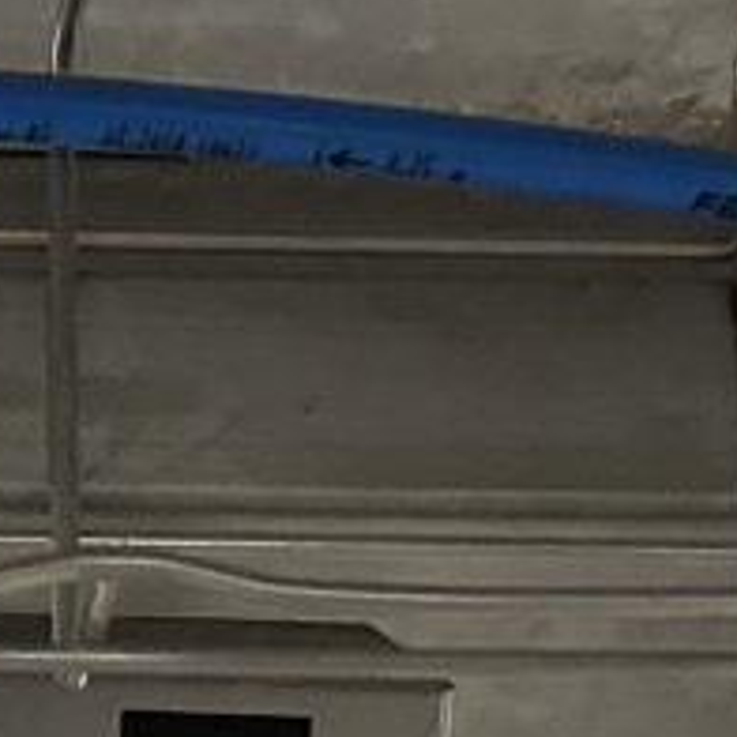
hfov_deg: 10.7
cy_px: 978
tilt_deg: +17.0
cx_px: -417
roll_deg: -1.3
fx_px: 3758
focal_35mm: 156
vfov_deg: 10.9
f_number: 1.78
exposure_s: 1/33
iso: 640
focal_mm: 6.86
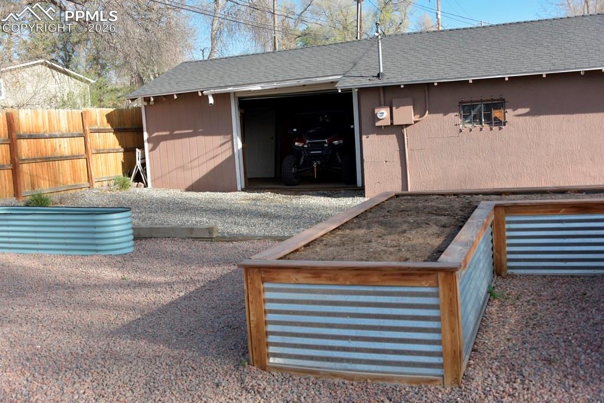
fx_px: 671
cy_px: 202
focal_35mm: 40
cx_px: 302
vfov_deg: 33.4
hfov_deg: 48.5
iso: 100
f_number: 6.3
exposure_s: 1/160
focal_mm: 40
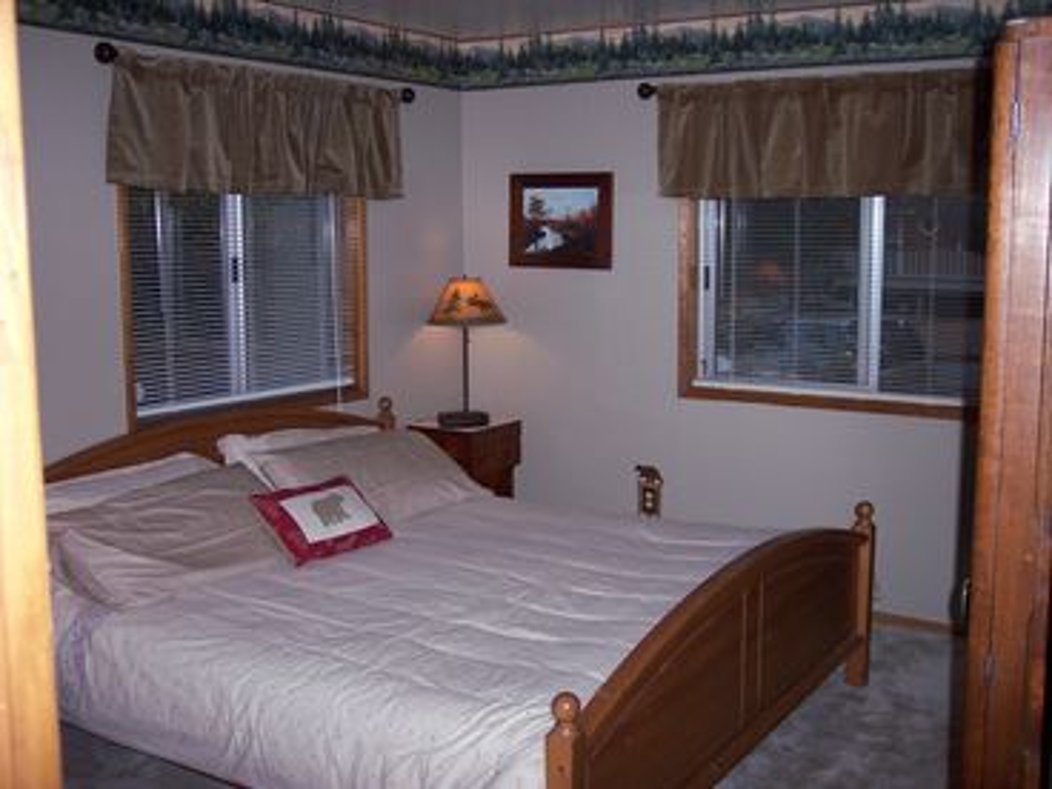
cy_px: 394
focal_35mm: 39
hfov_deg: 47.9
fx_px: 1185
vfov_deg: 36.8
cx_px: 526
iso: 100
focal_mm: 8
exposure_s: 1/60
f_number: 2.8
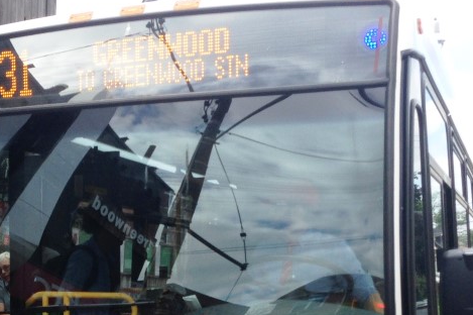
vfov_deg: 17.7
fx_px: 985
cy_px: 310
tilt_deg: -5.1
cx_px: 147
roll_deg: -1.0
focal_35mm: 75
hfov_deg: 26.8
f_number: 2.4
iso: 50
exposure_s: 1/678
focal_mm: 4.12
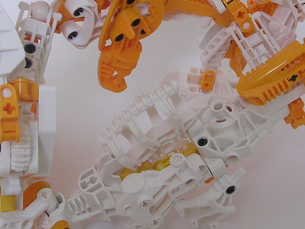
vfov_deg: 19.0
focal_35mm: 77
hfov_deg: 25.3
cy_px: 58
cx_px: 159
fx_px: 679
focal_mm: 5.8
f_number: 2.8
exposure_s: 1/31.1
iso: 100
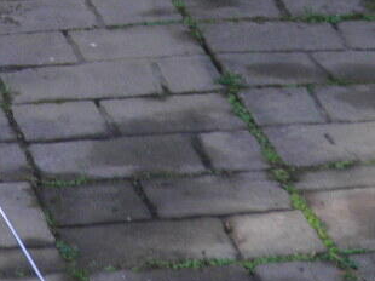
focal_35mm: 258
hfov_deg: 7.6
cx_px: -80
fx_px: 2793
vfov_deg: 5.5
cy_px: -401
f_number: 3.2
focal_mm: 7.1
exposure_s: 1/60
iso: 50
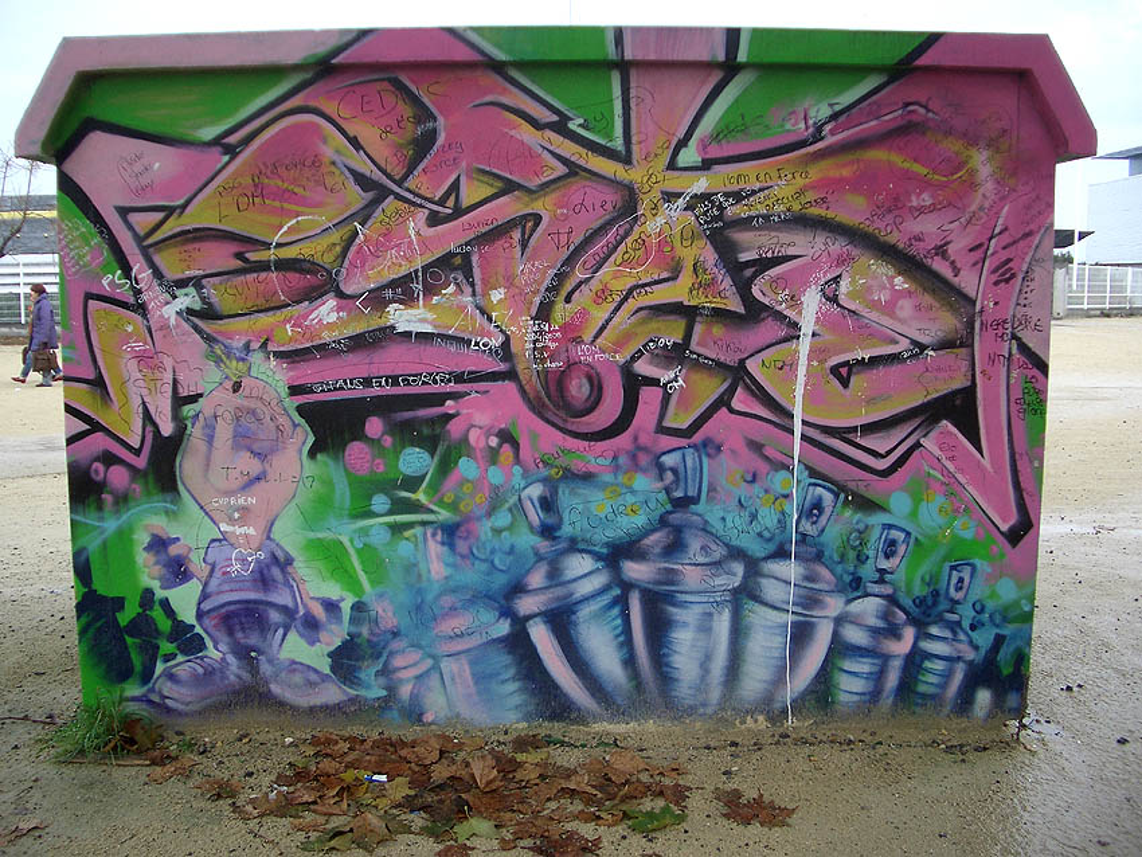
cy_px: 428
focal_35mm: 35
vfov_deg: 40.7
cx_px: 571
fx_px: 1155
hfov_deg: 52.6
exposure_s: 1/200
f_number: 2.6
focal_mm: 5.8
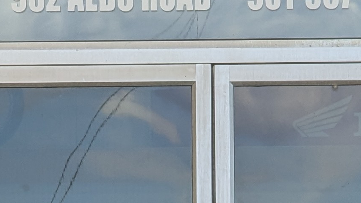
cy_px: 446
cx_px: 175
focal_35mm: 554
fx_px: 5302
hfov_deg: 3.9
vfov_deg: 2.2
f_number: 3.5
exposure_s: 1/218
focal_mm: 19
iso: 30
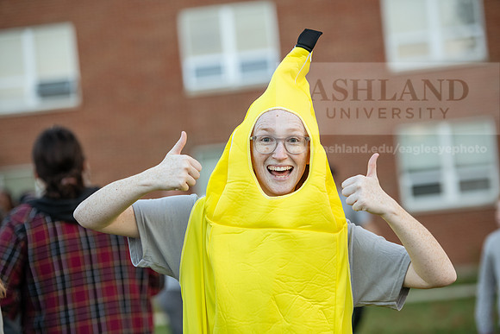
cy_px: 167
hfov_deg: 17.6
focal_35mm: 116
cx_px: 250
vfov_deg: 11.8
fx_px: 1611
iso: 1000
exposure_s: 1/500
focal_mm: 116
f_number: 3.2
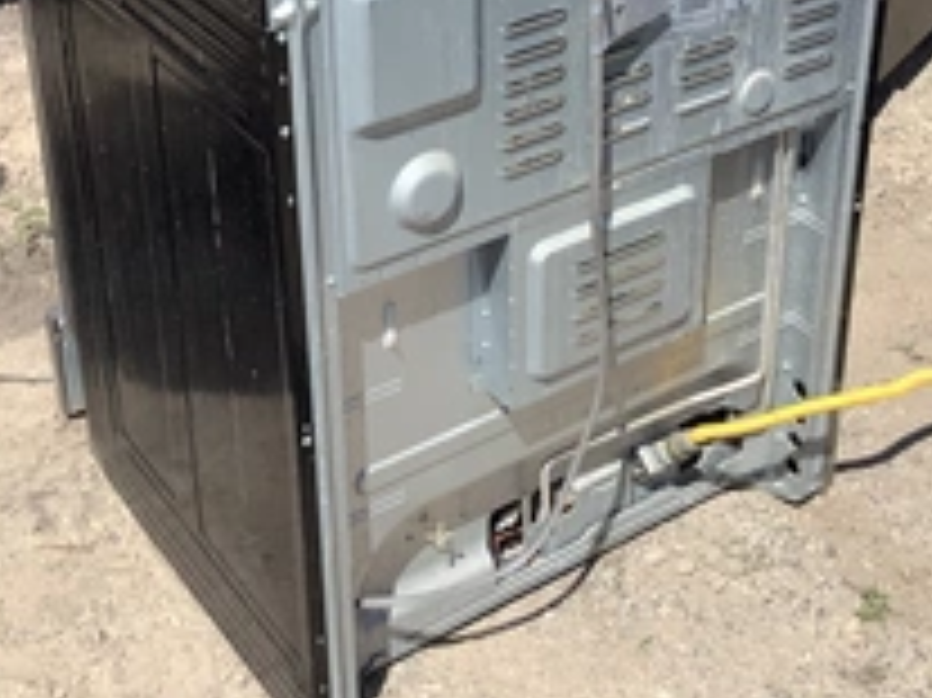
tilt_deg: -28.7
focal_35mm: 60
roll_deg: +0.5
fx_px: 1615
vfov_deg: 23.8
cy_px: 90
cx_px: 437
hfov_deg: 32.2
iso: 25
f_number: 2.4
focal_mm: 3.3
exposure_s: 1/1294
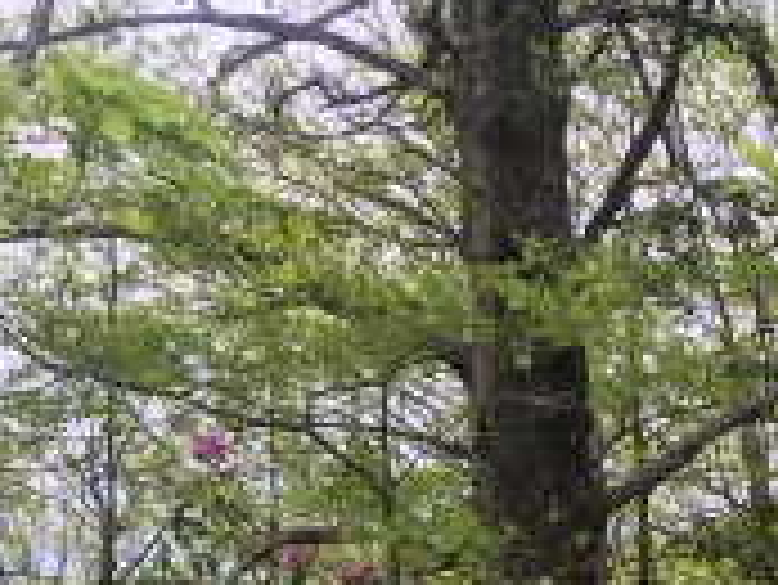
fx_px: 2407
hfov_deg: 16.2
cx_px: 1291
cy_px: 958
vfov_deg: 12.9
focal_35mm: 107
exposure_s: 1/506
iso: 25
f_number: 2.2
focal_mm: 4.15
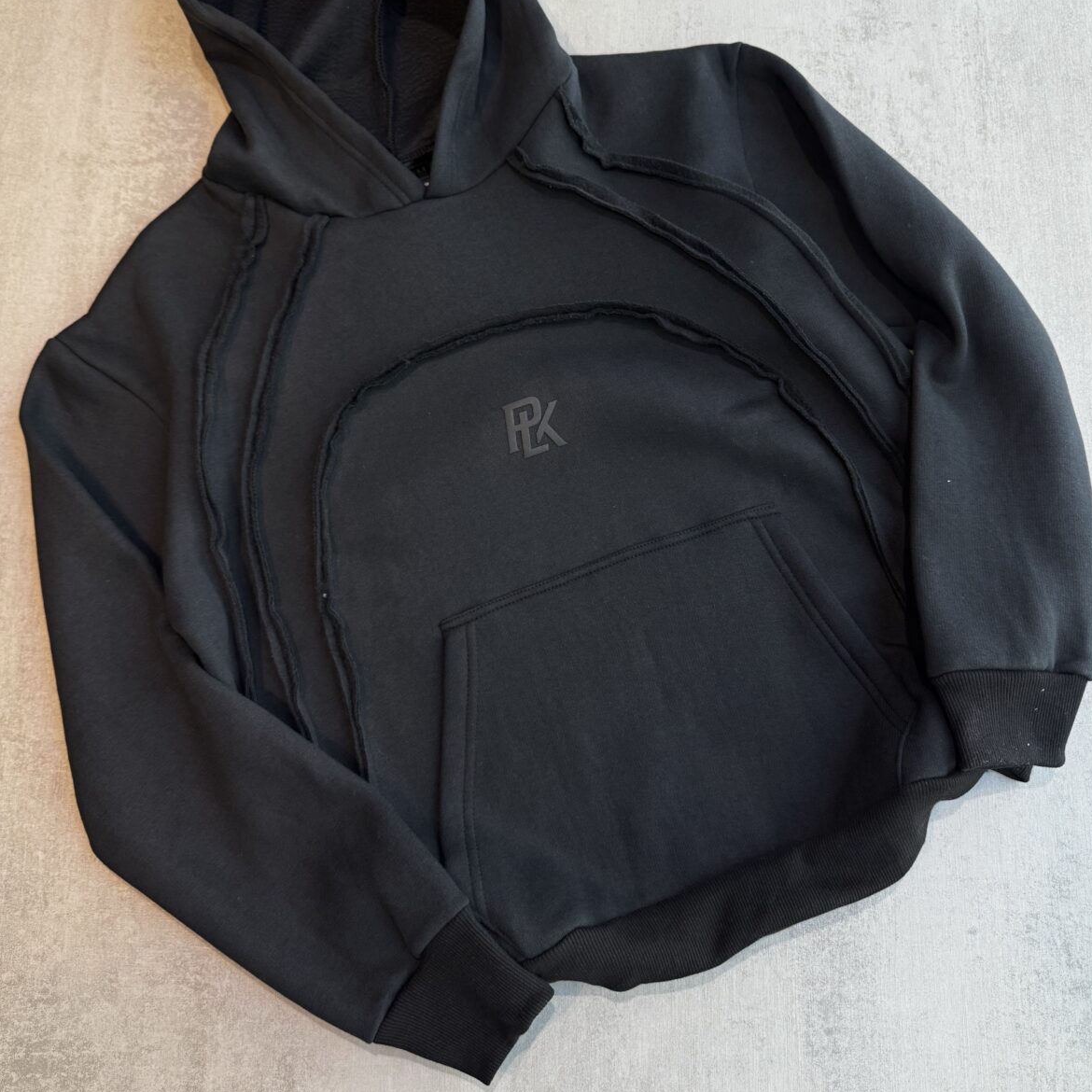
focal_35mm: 29
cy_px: 483
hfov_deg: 55.6
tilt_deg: -77.4
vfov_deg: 55.5
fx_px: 1035
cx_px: 558
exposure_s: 1/100
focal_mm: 6.76
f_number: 1.78
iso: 100
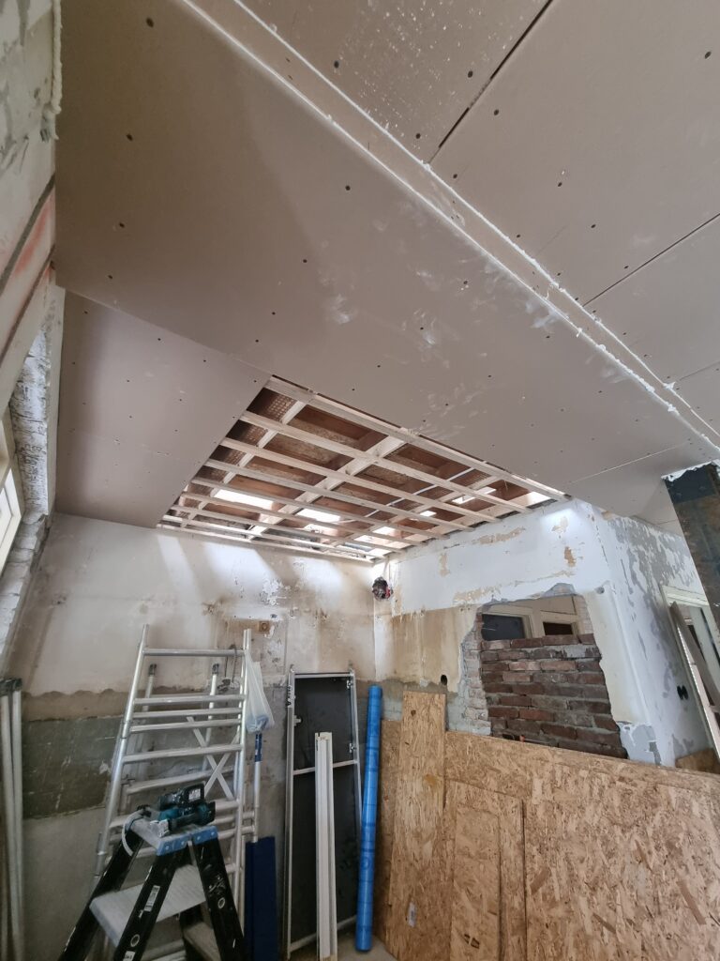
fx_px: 361
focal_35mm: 13
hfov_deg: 89.9
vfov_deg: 106.2
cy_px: 480
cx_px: 360
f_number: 2.2
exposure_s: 1/33
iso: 640
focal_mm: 2.2
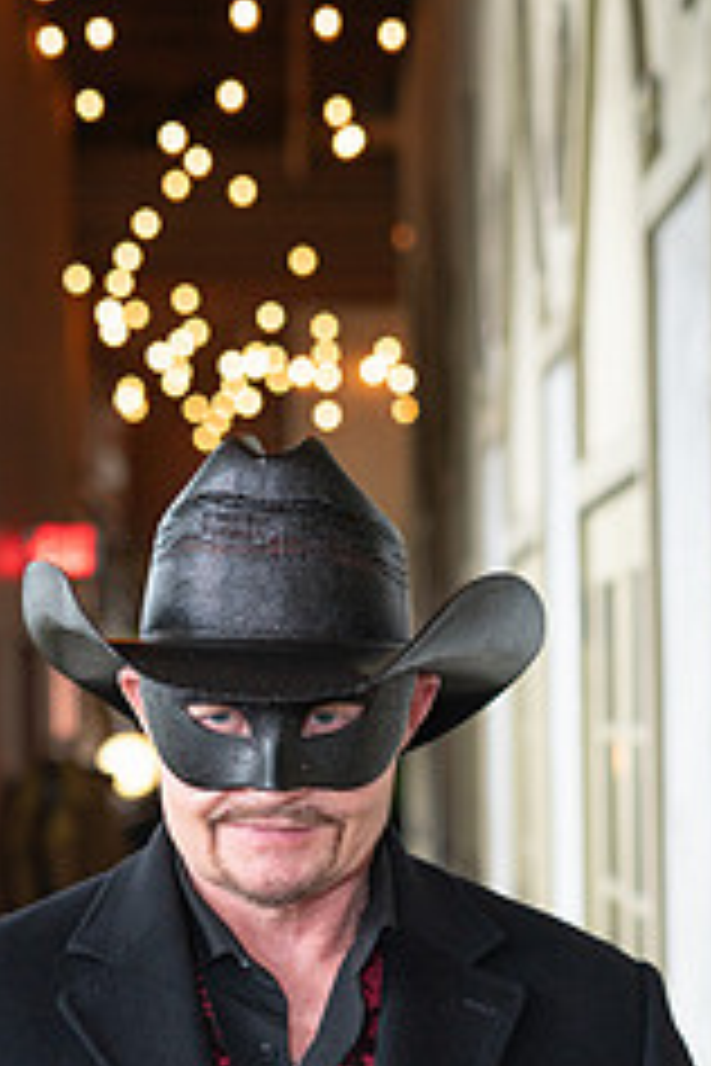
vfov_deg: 21.0
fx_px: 2814
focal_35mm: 95
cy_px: 967
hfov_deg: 14.4
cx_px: 292
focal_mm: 50
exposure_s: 1/100
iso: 400
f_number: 2.8
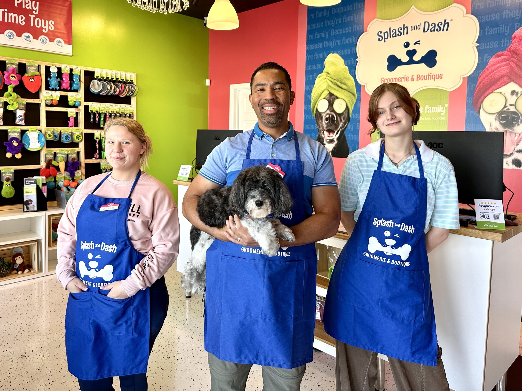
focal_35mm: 24
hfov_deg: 71.6
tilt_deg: -3.4
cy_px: 196
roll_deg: -1.0
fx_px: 362
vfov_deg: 56.8
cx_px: 261
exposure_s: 1/120
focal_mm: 6.86
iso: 100
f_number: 1.78
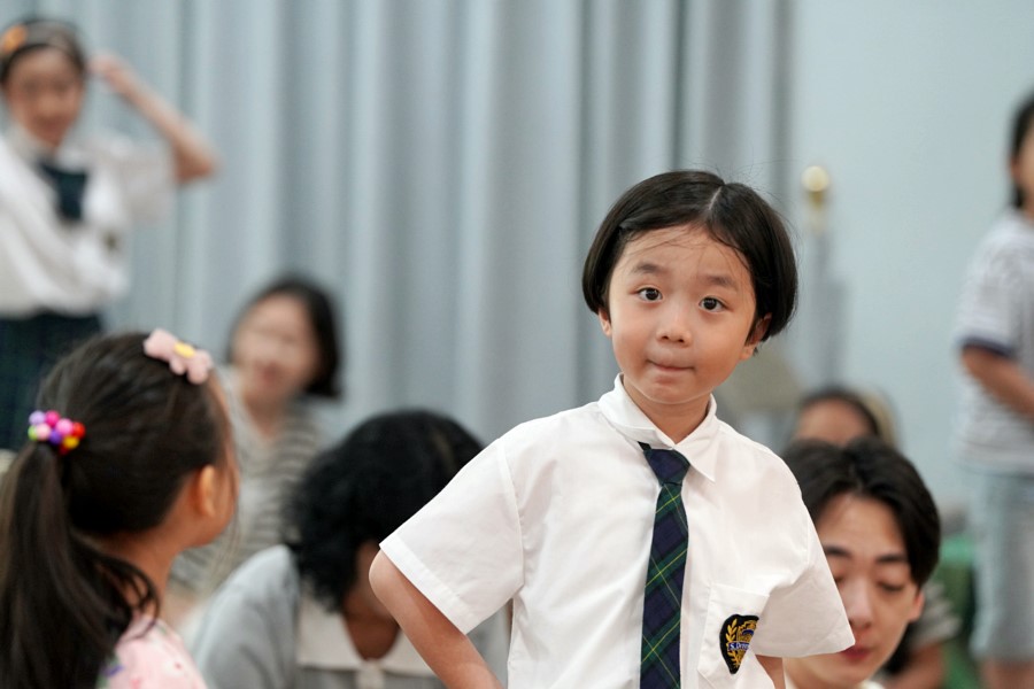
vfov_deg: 6.9
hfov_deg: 10.3
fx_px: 5744
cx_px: 517
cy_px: 344
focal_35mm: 200
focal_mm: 200
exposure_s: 1/250
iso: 2000
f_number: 4
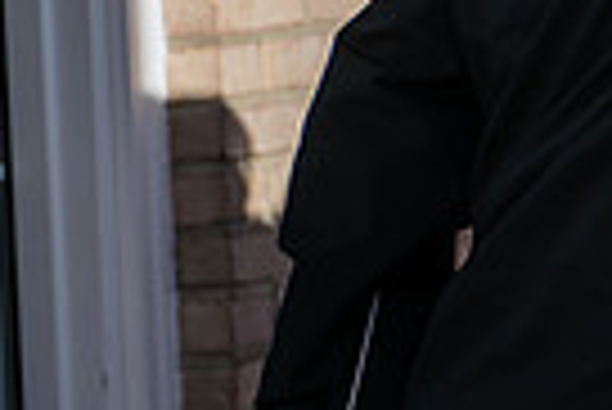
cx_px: 1238
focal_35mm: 298
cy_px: -228
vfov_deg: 4.6
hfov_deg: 6.7
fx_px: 5071
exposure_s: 1/800
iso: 80
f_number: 3.5
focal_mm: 70
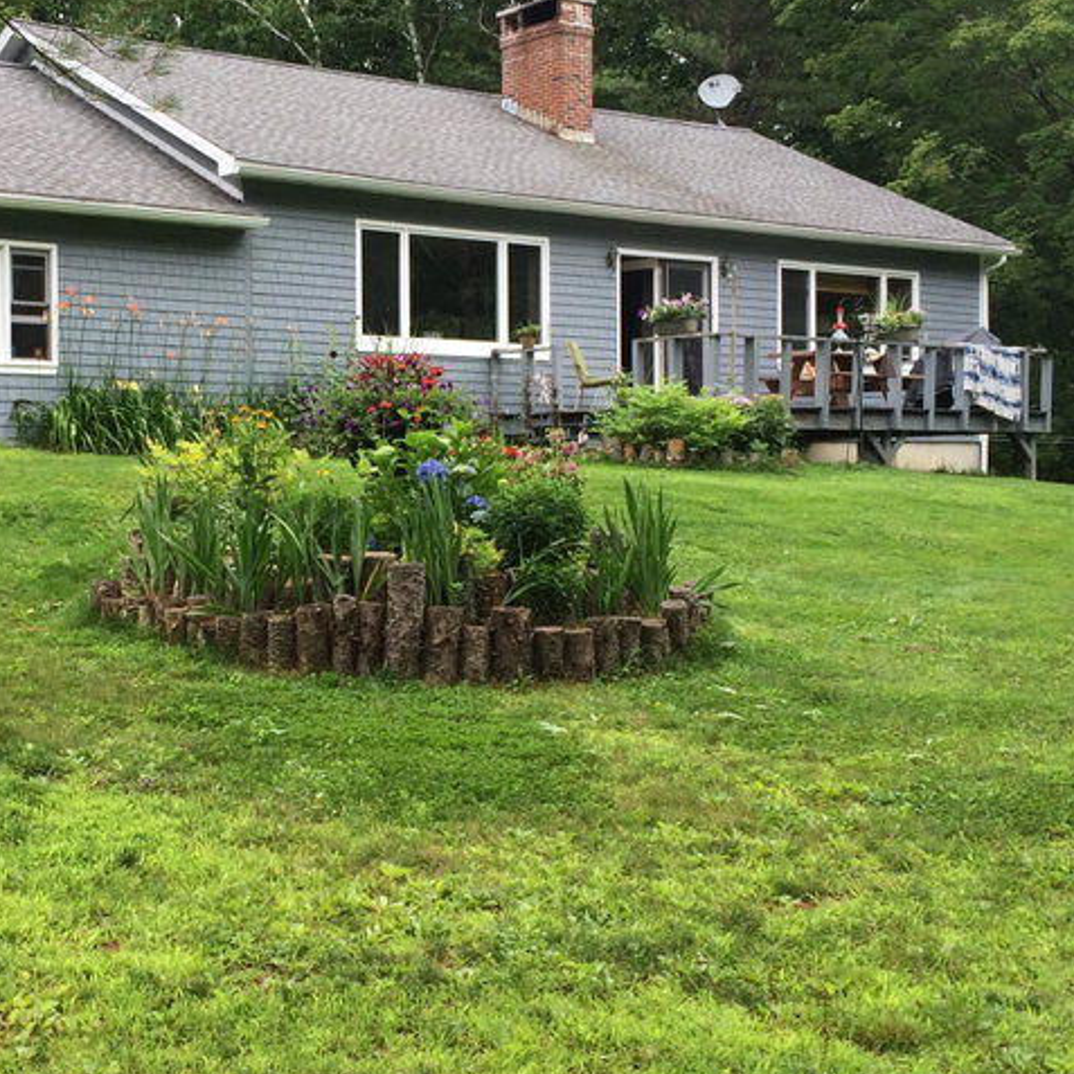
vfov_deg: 31.1
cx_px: 317
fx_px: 1931
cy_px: 563
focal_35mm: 55
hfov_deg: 30.7
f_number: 2.2
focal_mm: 4.15
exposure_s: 1/237
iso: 32
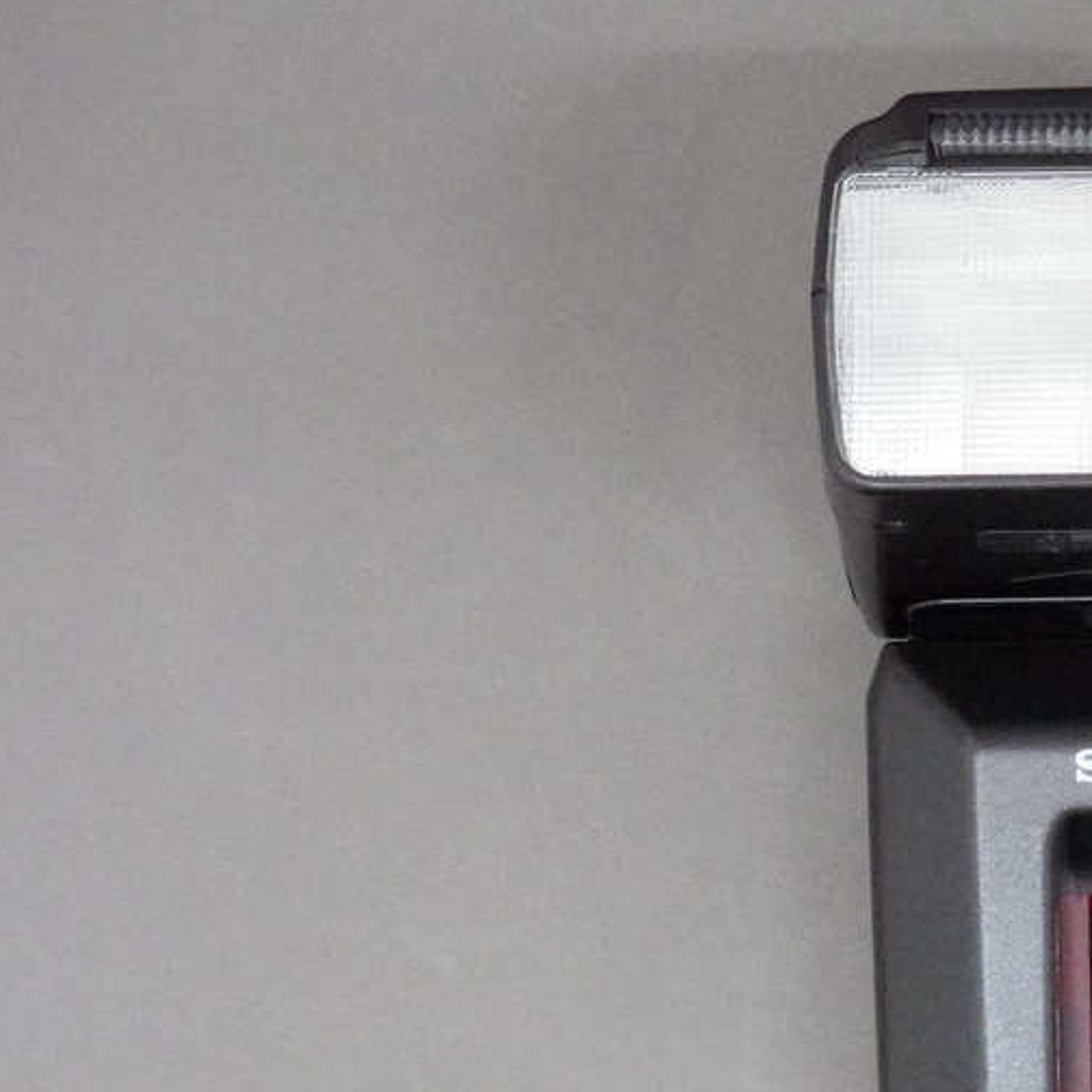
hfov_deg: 18.7
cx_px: 1220
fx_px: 3176
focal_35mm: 89
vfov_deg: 19.5
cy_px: 680
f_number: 11
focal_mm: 16.21
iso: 6400
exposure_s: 1/40
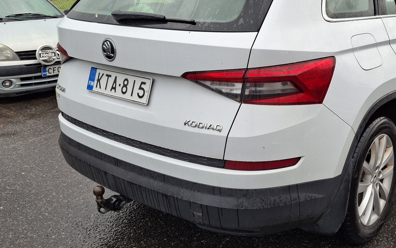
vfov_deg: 32.6
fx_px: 421
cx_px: 266
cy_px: 91
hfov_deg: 49.4
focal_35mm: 39
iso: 32
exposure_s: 1/617
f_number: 1.8
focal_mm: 4.69
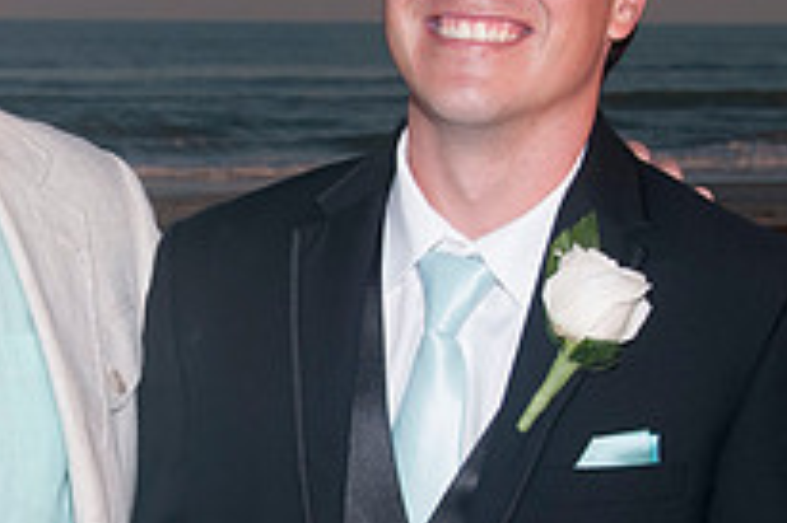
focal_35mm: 148
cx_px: 122
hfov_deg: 13.8
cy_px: 342
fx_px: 3233
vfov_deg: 9.3
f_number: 8
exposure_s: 1/250
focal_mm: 35
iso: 100
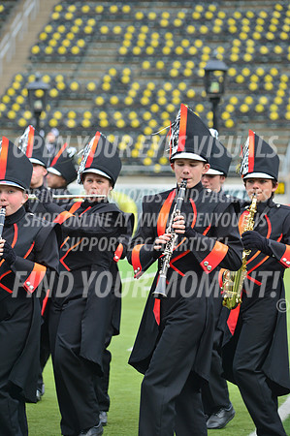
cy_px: 218
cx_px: 145
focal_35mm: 195
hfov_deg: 7.0
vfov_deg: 10.6
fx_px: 2362
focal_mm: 195
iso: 200
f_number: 5.6
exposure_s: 1/500
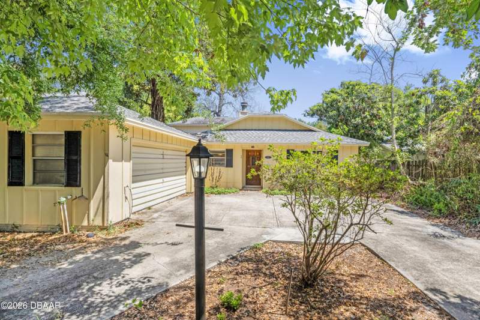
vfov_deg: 72.0
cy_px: 160
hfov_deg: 95.0
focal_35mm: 16
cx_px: 240
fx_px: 220
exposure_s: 1/4000
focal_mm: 11
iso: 250
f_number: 9
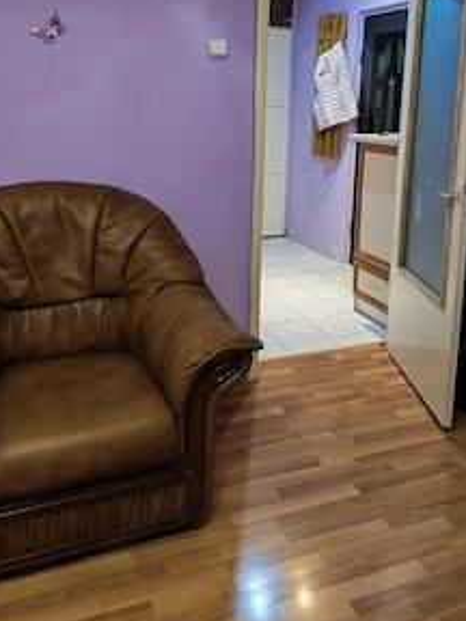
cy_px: 211
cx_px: 246
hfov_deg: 44.1
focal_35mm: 32
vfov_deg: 55.7
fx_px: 574
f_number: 1.65
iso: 1600
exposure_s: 1/25
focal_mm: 6.18
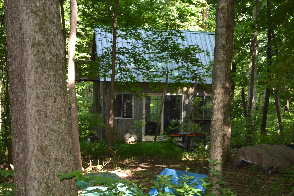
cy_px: 101
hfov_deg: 26.6
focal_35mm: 76
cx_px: 168
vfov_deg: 17.9
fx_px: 621
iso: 400
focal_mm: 38
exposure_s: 1/80
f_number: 5
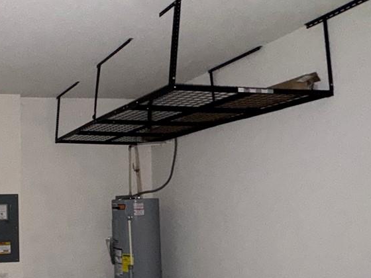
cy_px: 195
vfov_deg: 35.5
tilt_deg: -0.2
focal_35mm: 40
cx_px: 13
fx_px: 429
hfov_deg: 41.6
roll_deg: +0.7
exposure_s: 1/25
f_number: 2.2
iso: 500
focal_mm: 2.22
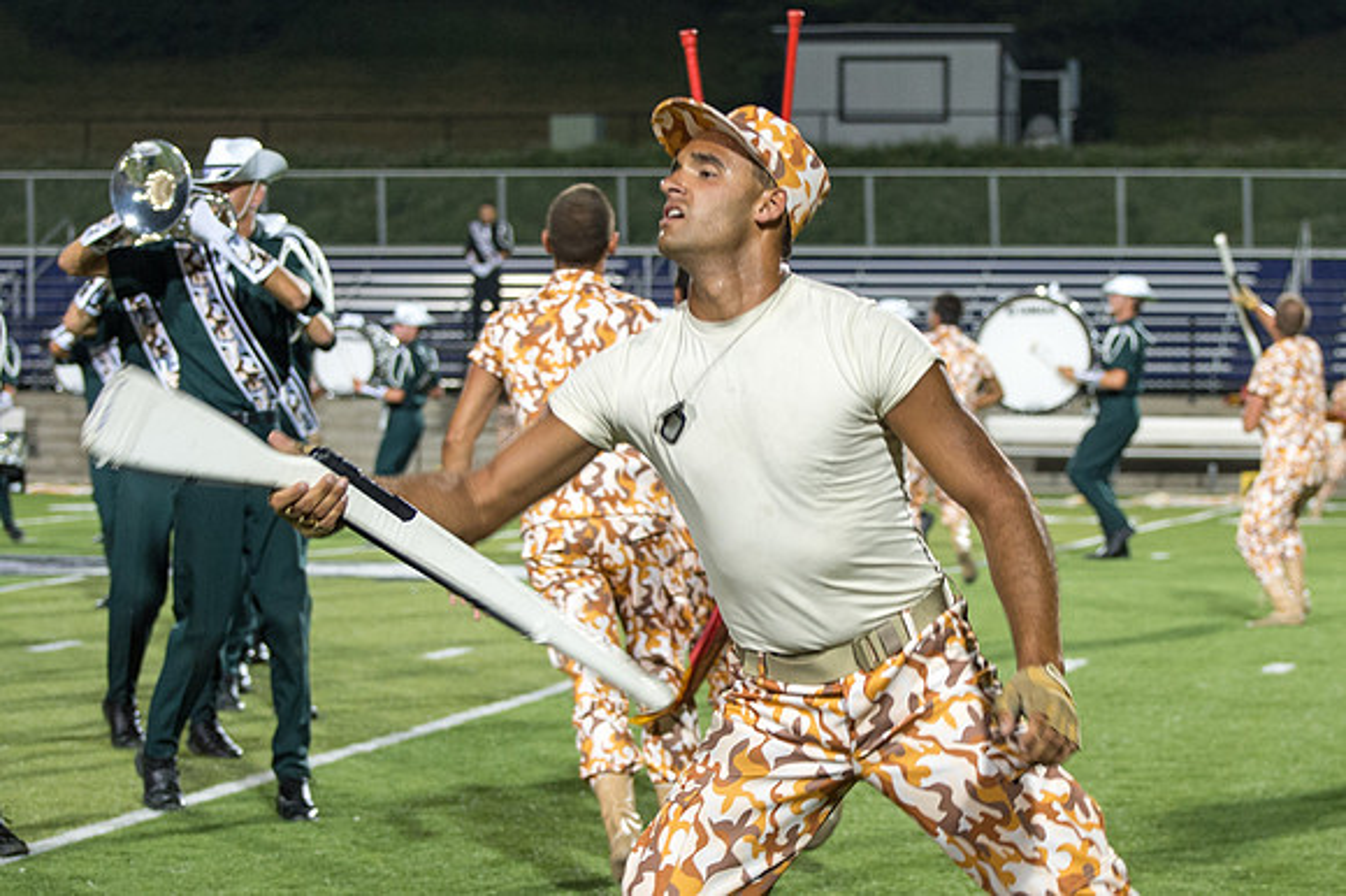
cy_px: 412
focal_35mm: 125
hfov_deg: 16.4
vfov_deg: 11.0
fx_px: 4652
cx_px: 850
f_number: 4.5
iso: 1400
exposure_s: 1/160
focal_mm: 70
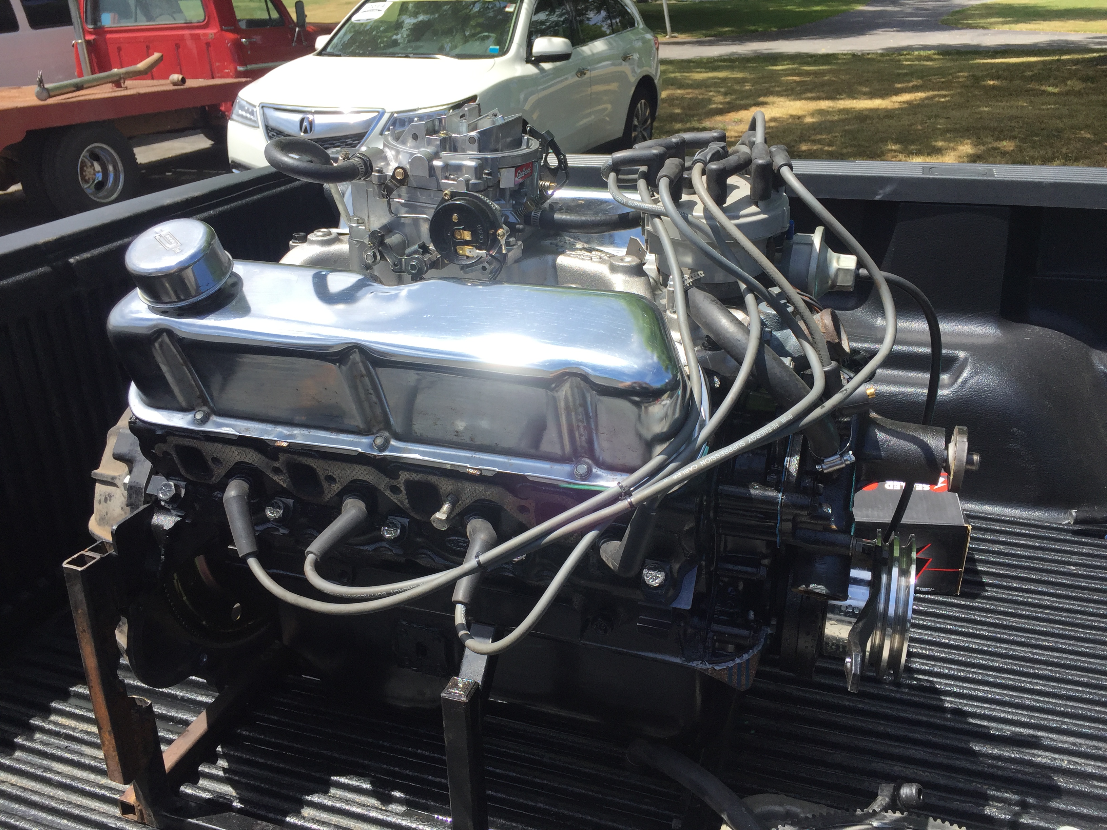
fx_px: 927
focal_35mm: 29
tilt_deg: -24.9
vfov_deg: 48.2
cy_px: 415
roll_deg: +1.6
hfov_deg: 61.7
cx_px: 554
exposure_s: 1/1163
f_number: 2.2
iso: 32
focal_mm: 4.15
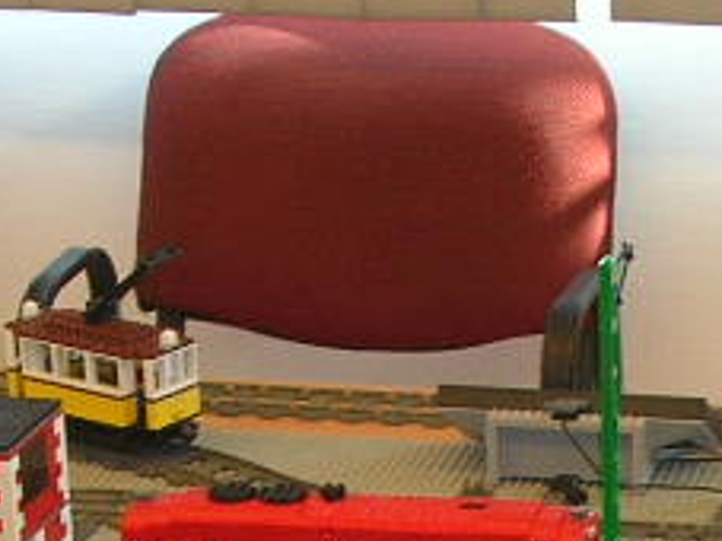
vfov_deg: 8.7
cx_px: 544
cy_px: 792
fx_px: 3481
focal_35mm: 167
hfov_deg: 11.8
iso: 50
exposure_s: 1/18.8
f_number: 2.9
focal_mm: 6.2
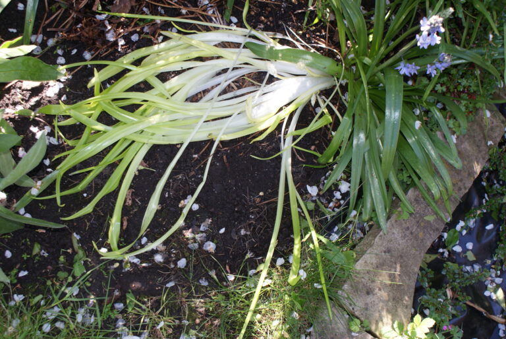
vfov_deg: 29.9
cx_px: 253
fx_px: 633
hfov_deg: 43.6
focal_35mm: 45
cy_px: 170
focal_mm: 30
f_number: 5
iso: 200
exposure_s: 1/100
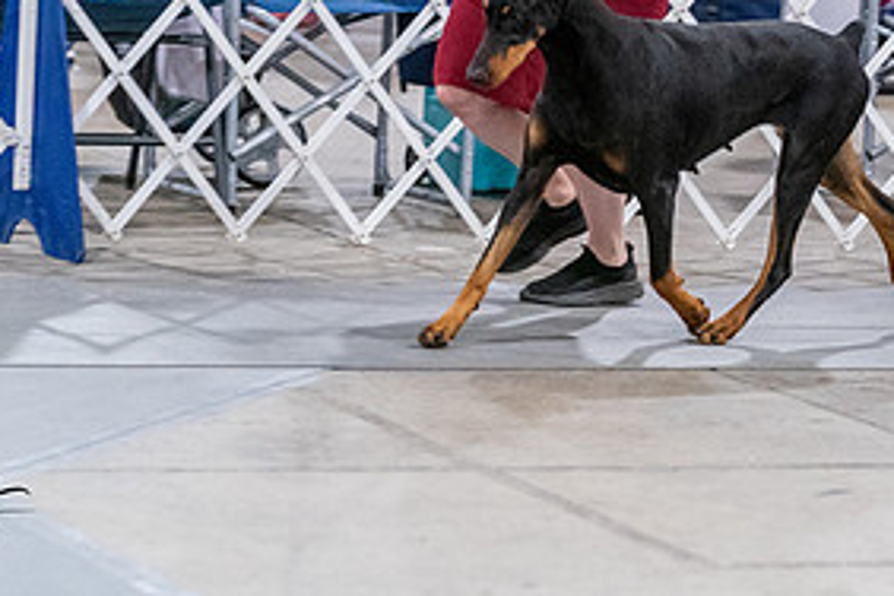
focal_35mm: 267
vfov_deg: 5.1
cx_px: 650
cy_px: -5
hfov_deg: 7.7
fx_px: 6630
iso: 6400
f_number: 3.2
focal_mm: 130
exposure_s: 1/320
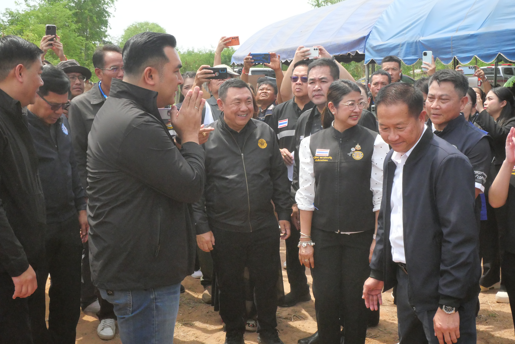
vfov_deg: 32.7
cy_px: 172
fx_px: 587
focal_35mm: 41
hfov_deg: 47.4
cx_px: 258
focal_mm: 20
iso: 3200
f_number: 11
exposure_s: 1/1300
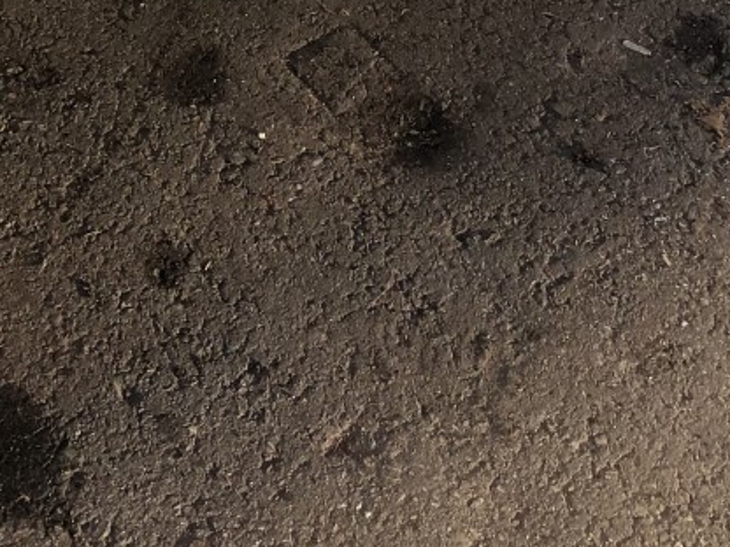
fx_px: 2046
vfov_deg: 14.4
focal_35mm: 97
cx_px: 186
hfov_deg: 20.1
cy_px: -214
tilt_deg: -42.2
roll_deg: +0.8
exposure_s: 1/585
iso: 20
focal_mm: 4
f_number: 1.8
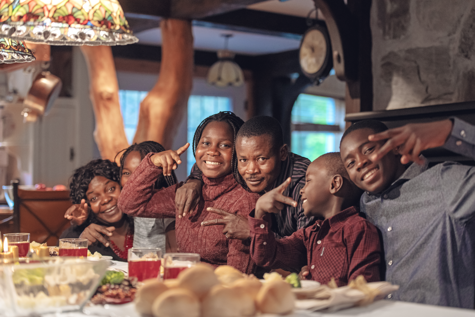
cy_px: 158
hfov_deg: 28.8
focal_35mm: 70
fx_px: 924
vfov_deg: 19.5
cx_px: 238
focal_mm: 70
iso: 2500
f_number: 2.8
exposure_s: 1/160
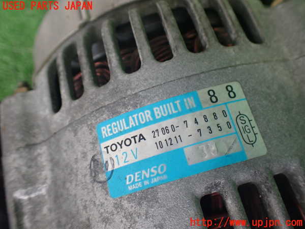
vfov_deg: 46.8
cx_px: 152
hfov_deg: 60.0
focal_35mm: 30
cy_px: 114
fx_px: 264
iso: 400
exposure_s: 1/125
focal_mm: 5.4
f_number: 2.3
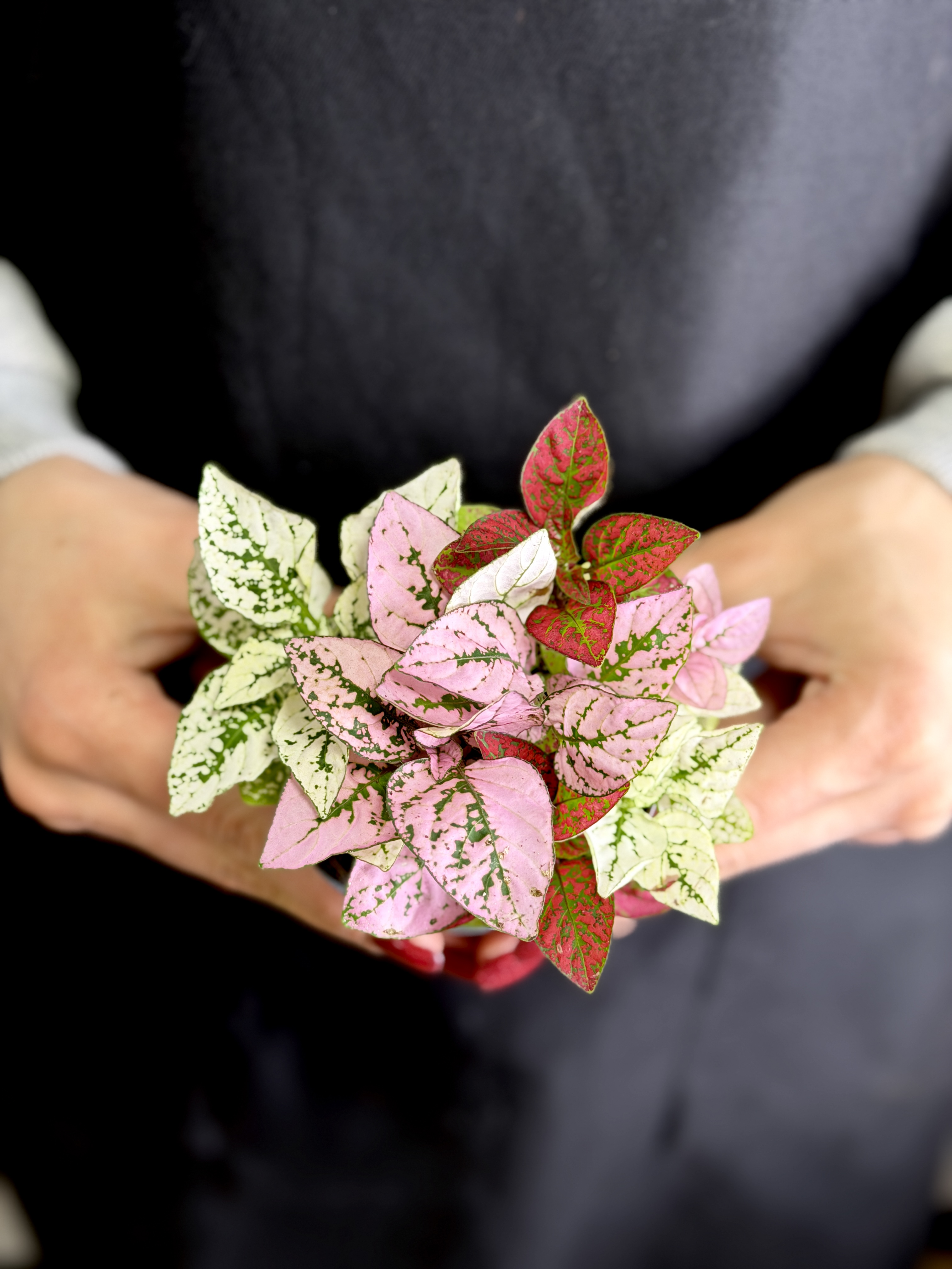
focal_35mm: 48
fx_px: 1760
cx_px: 476
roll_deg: -2.0
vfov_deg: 39.7
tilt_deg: -42.7
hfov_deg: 30.3
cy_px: 634
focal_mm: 6.76
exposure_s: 1/104
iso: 100
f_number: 1.78
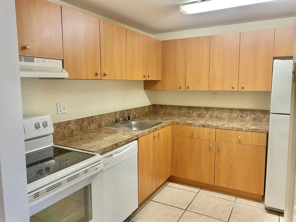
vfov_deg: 53.1
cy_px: 111
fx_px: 222
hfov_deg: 67.3
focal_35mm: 26
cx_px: 148
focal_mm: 4.25
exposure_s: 1/60
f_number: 1.8
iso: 160
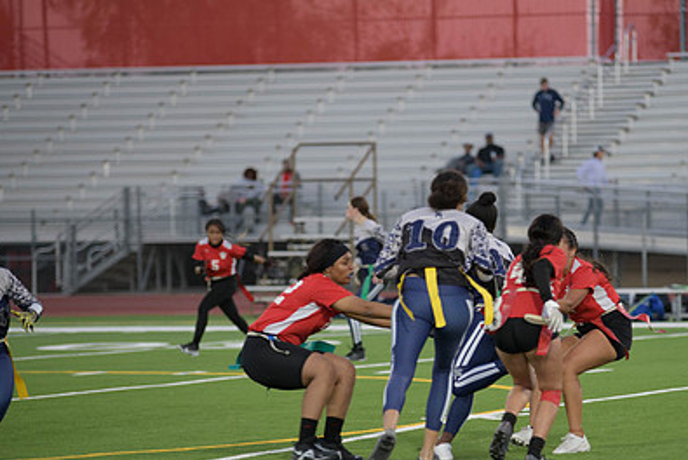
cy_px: 321
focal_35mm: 220
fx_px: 4207
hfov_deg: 9.3
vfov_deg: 6.3
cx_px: 472
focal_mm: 150
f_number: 2.8
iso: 1000
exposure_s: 1/640
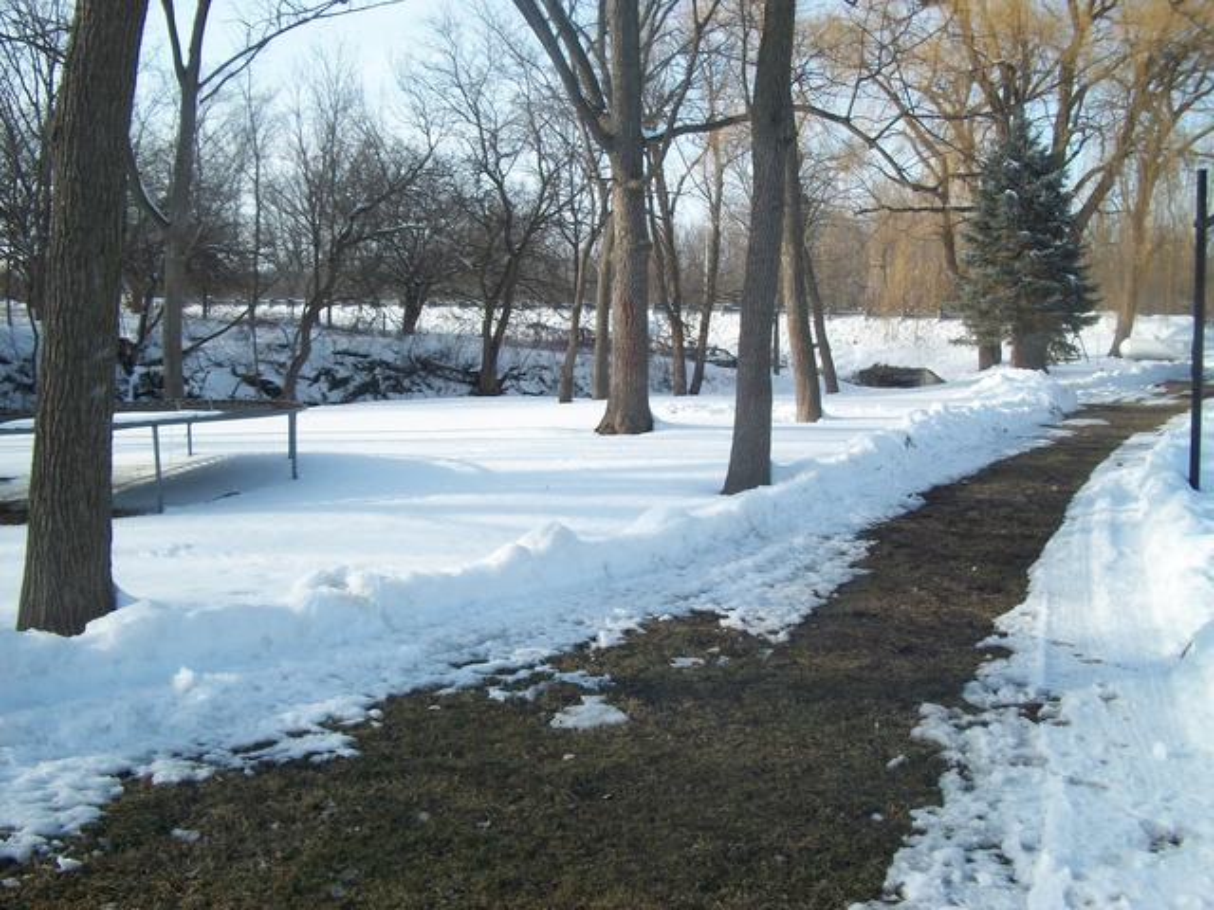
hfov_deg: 56.8
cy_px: 455
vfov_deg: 44.2
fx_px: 1122
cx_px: 607
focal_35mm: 32
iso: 80
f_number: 5.5
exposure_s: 1/250
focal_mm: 5.7
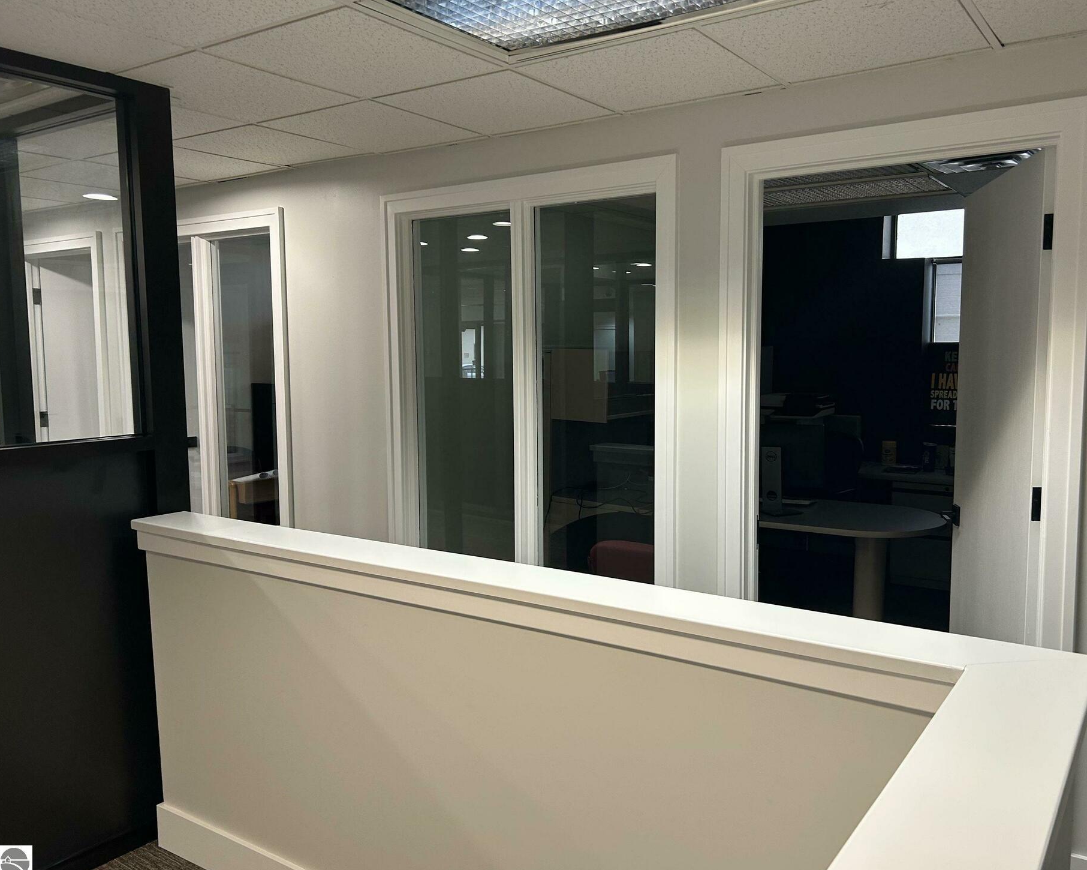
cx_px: 593
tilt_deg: -6.4
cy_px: 431
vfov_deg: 51.5
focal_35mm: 28
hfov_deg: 62.1
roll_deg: +0.1
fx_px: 901
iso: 80
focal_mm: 5.7
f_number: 1.5
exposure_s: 1/60
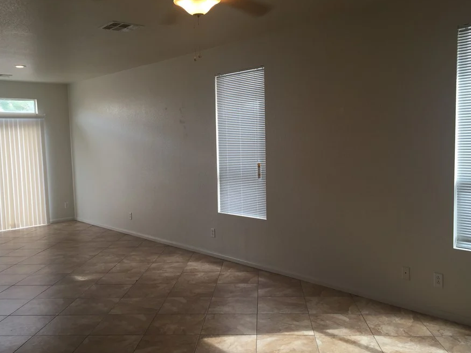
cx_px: 233
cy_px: 184
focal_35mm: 34
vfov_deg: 41.8
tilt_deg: -4.9
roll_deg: +1.2
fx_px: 463
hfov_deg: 53.9
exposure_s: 1/60
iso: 32
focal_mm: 4.15
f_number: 2.2
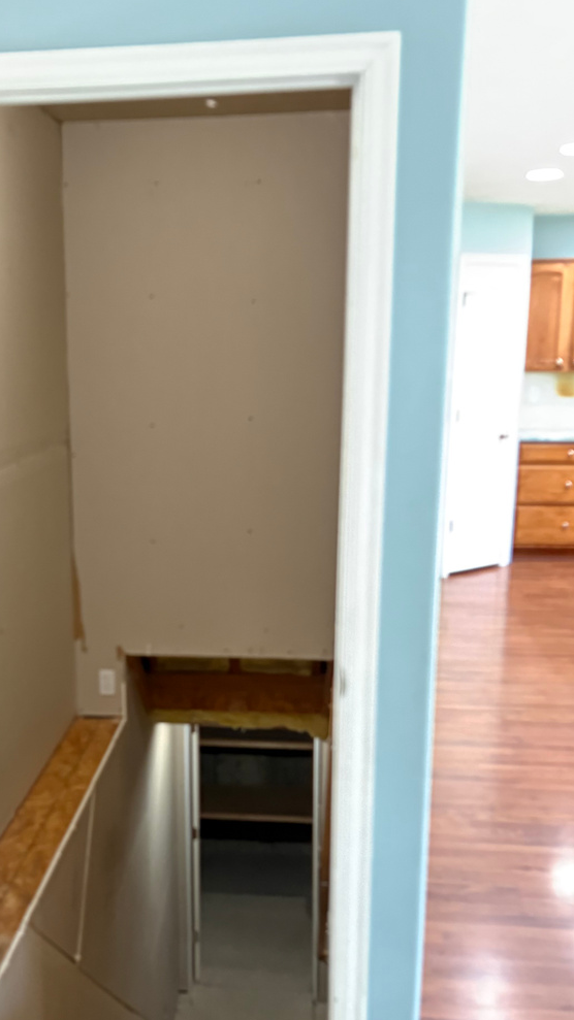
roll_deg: +0.5
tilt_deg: -13.1
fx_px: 1191
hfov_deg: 26.7
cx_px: 134
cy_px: 630
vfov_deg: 46.0
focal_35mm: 44
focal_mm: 5.96
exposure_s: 1/30
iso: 500
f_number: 1.6
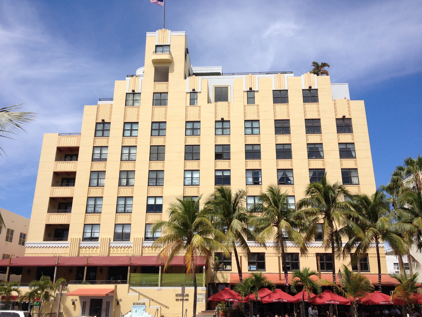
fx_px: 427
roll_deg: +0.0
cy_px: 158
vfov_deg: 40.7
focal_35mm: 35
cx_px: 211
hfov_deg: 52.6
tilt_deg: +17.6
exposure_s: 1/2123
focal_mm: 4.28
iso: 50
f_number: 2.4
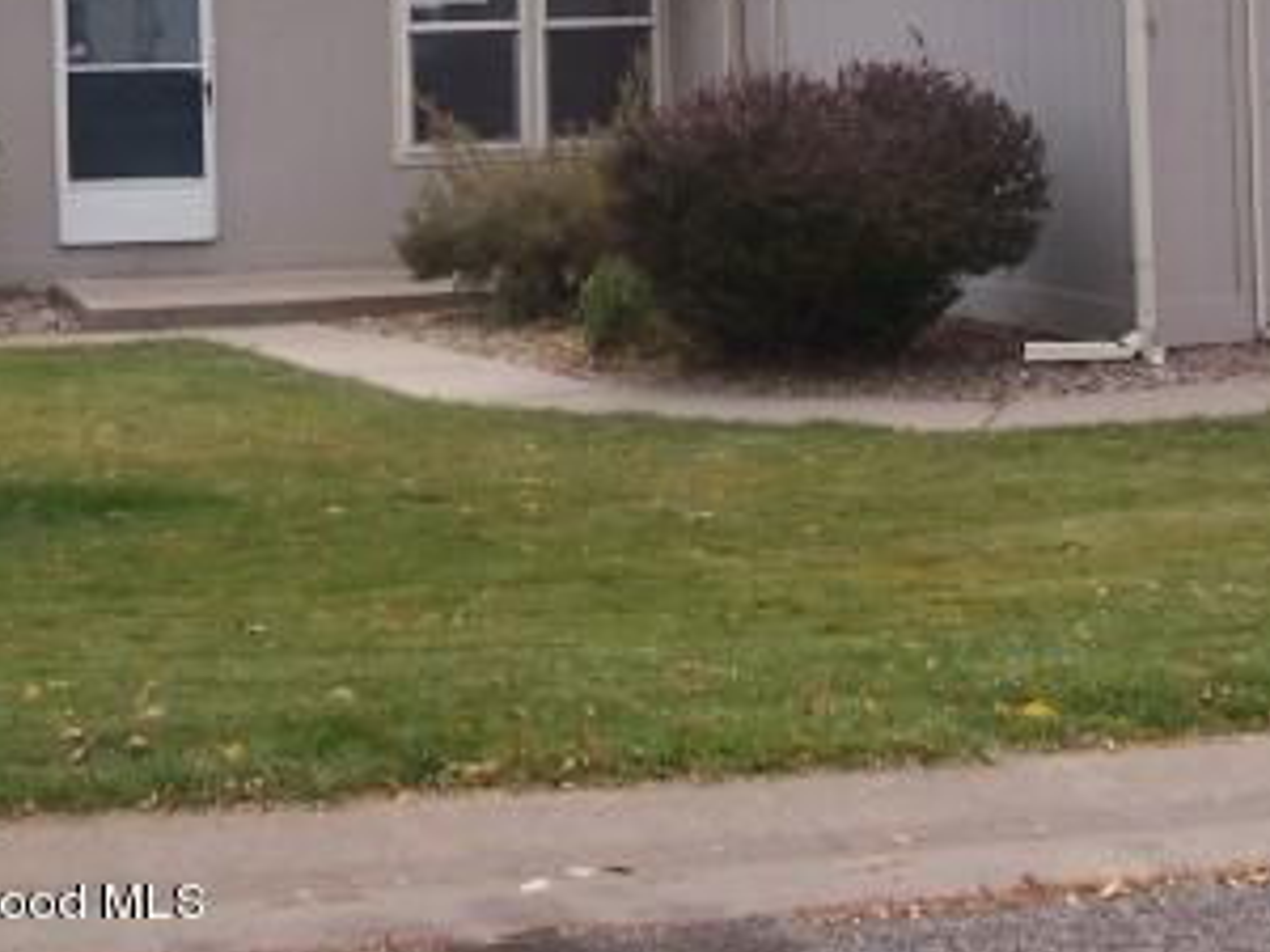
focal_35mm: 81
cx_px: 588
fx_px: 2972
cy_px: -30
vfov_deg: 17.7
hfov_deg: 24.1
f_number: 2.8
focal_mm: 6.3
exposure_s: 1/500
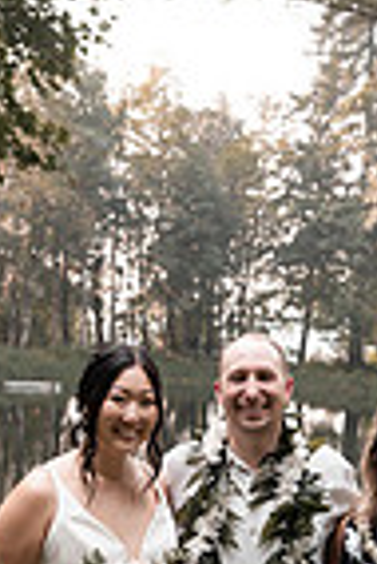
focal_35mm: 76
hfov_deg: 17.8
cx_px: 317
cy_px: 350
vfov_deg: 26.5
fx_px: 1191
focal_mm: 24
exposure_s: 1/400
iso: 200
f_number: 2.8
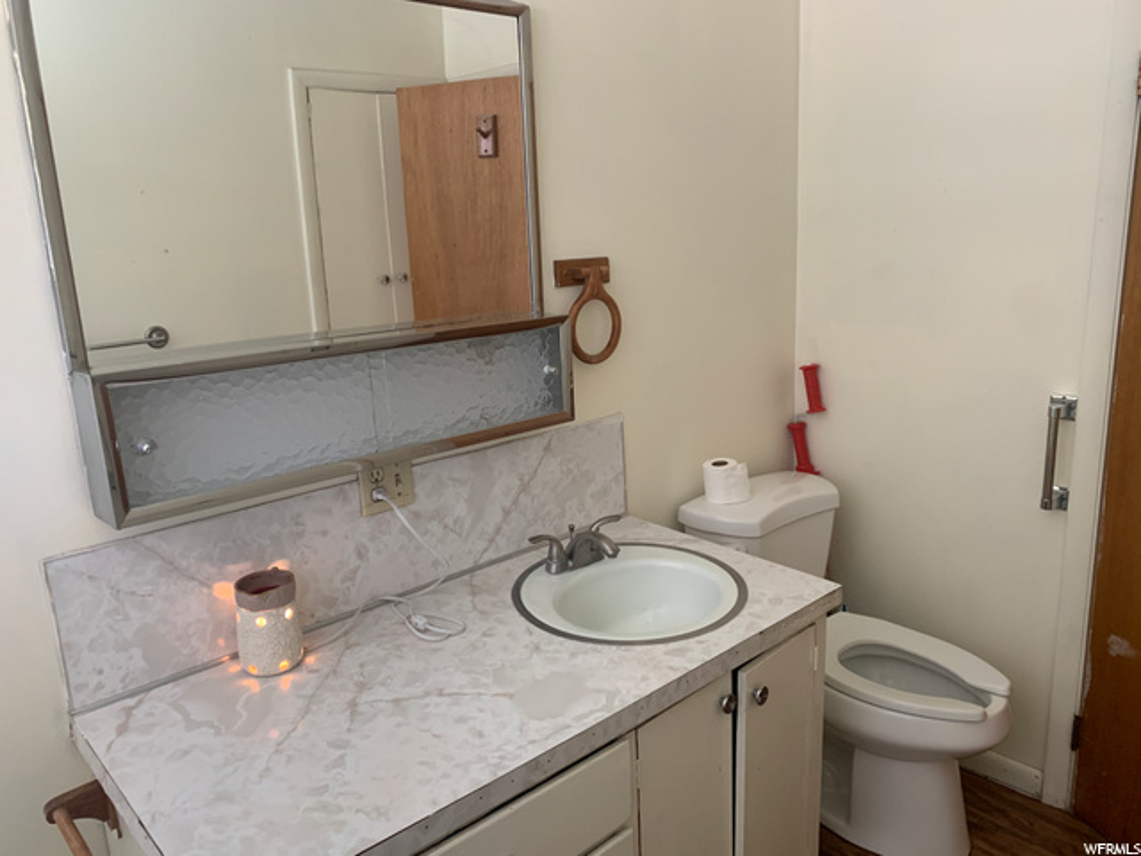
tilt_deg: -14.3
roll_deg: +1.7
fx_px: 857
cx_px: 570
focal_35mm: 26
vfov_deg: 53.1
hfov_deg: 67.3
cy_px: 428
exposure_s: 1/60
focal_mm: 4.25
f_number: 1.8
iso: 160
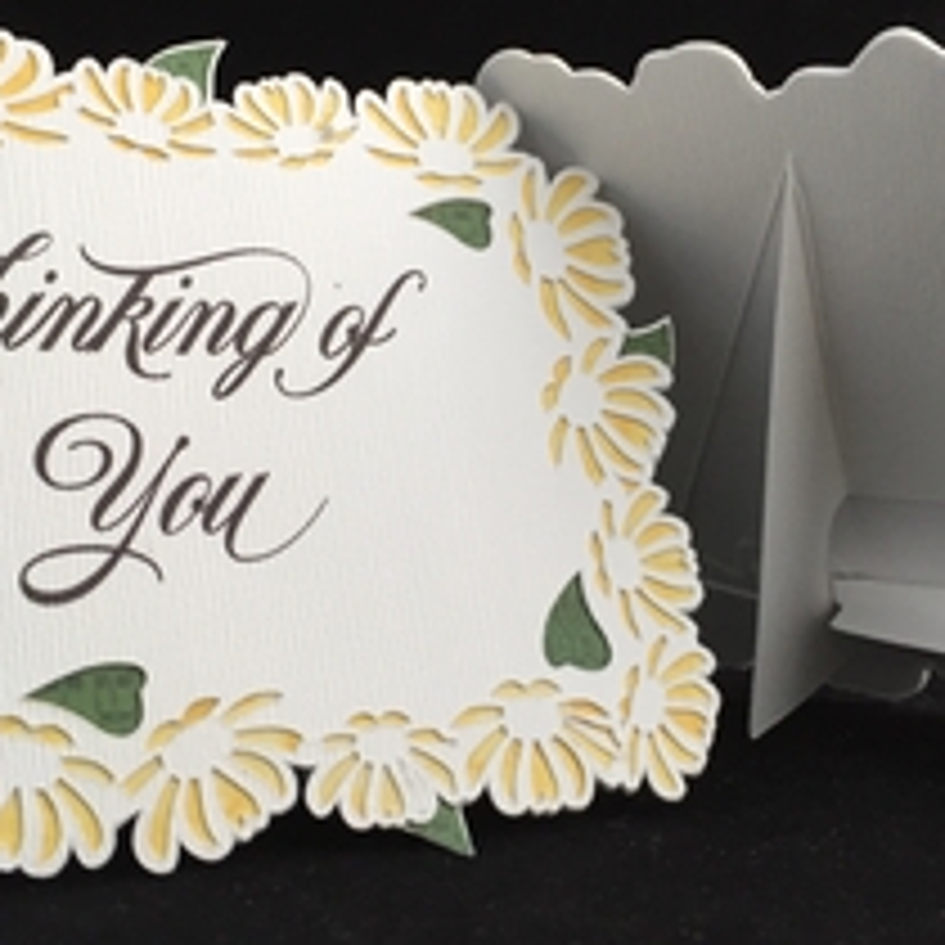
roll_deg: -1.4
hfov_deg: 31.1
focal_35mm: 55
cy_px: 520
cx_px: 464
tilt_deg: -6.4
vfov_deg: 31.1
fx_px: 1699
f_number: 2.2
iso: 64
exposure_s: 1/30
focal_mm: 4.15
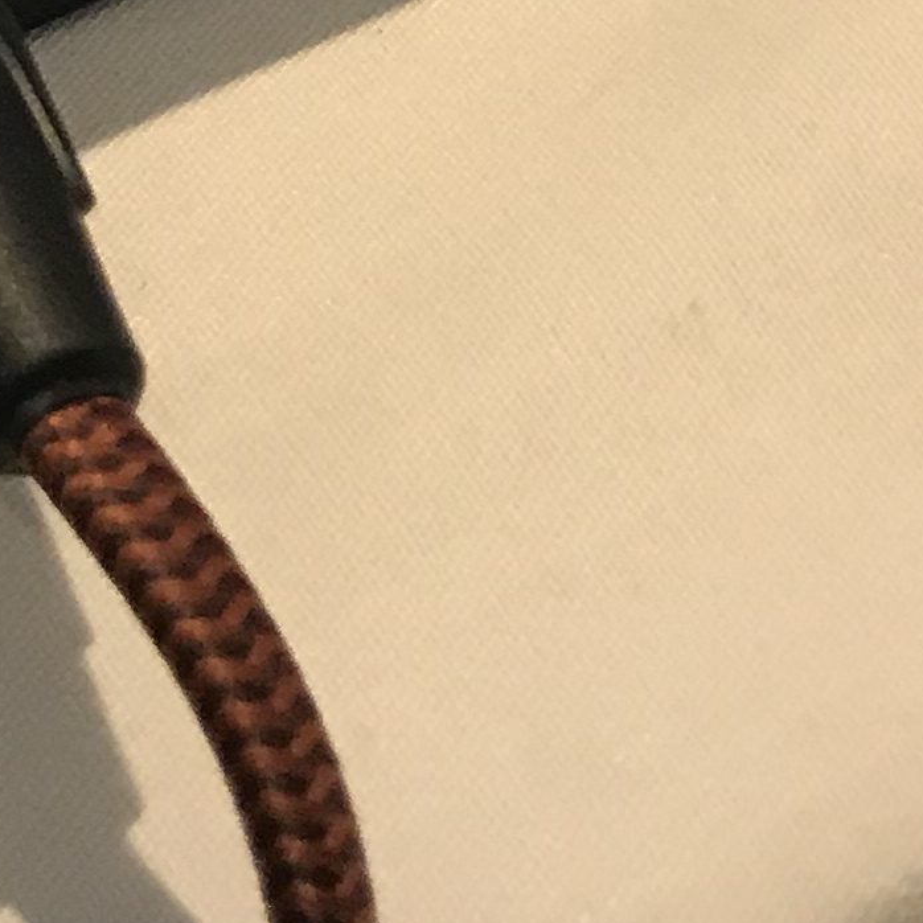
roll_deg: +0.7
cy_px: -795
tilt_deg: -36.1
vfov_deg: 11.3
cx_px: 731
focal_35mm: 143
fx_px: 4314
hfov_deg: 12.2
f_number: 1.8
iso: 50
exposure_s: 1/17
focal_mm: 3.99
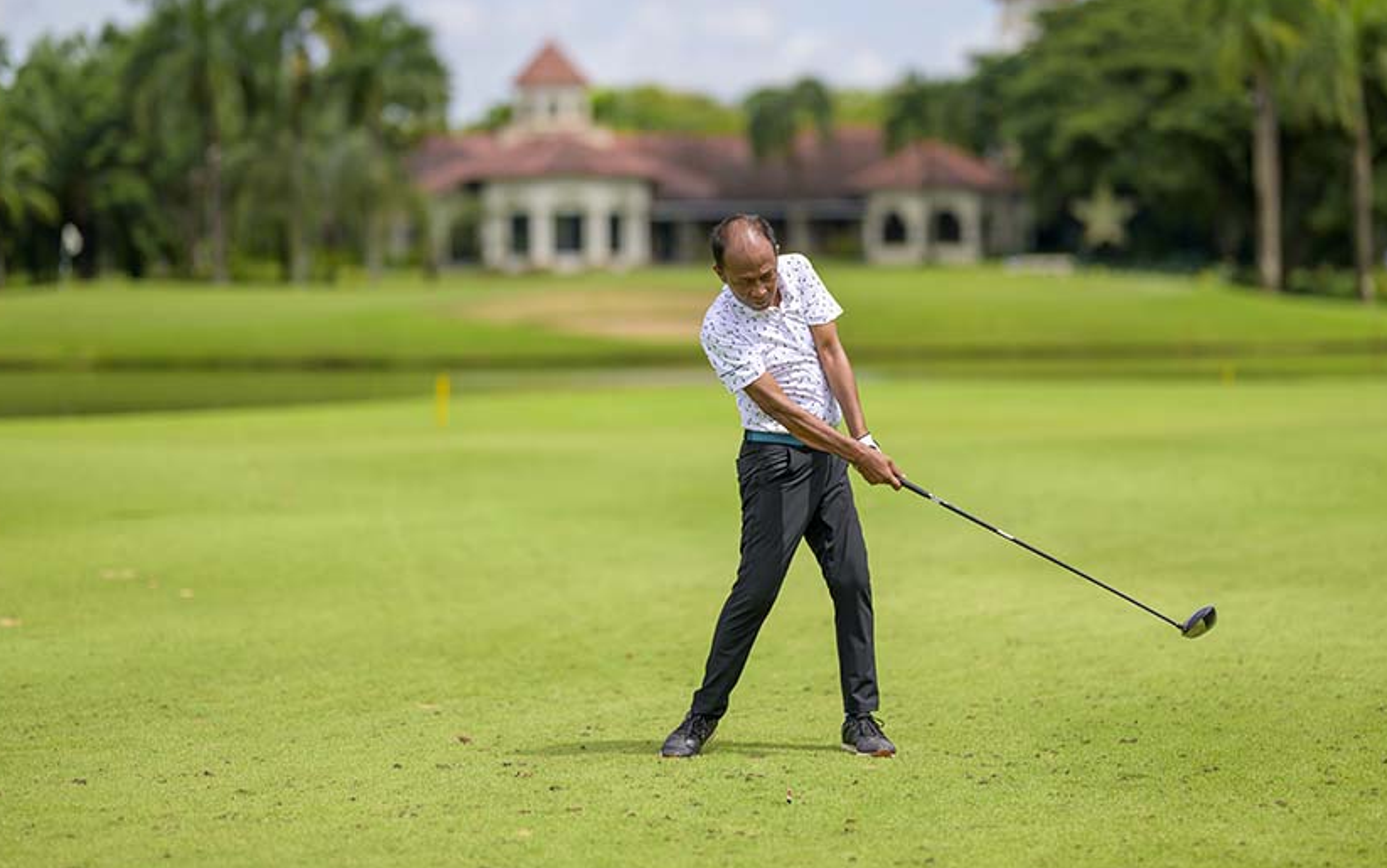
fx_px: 3819
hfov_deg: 20.6
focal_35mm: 101
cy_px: 372
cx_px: 733
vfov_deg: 13.0
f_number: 1.2
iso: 180
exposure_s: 1/20000
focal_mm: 85
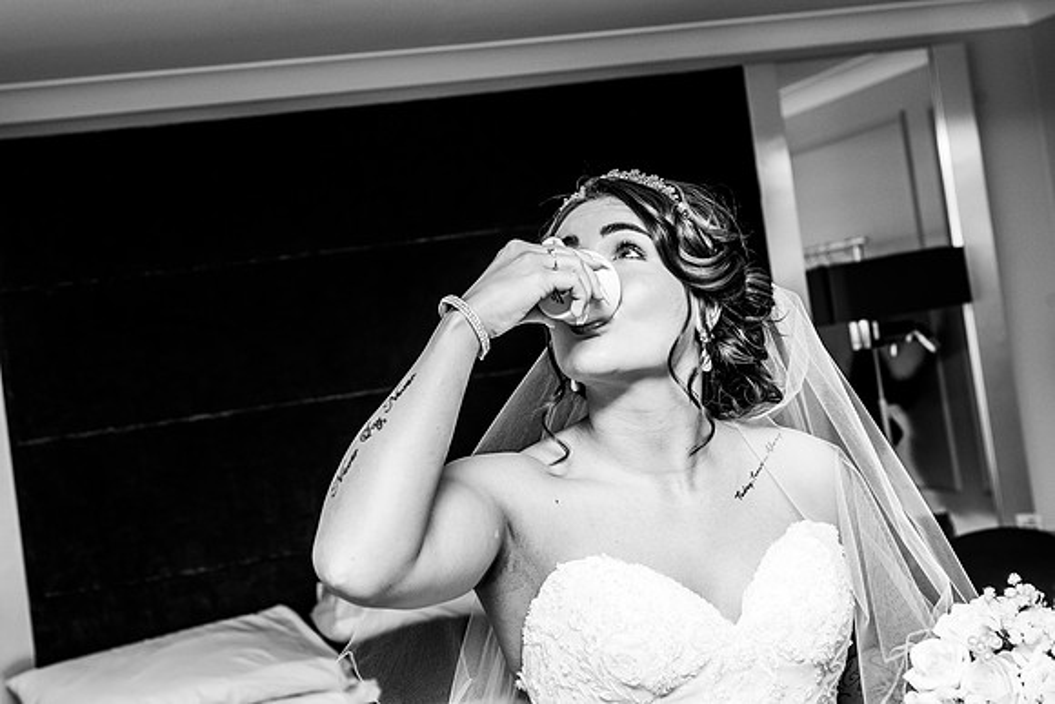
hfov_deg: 32.2
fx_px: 1826
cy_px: 305
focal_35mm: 62
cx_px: 458
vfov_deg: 21.8
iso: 400
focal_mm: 55
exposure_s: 1/250
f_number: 5.6
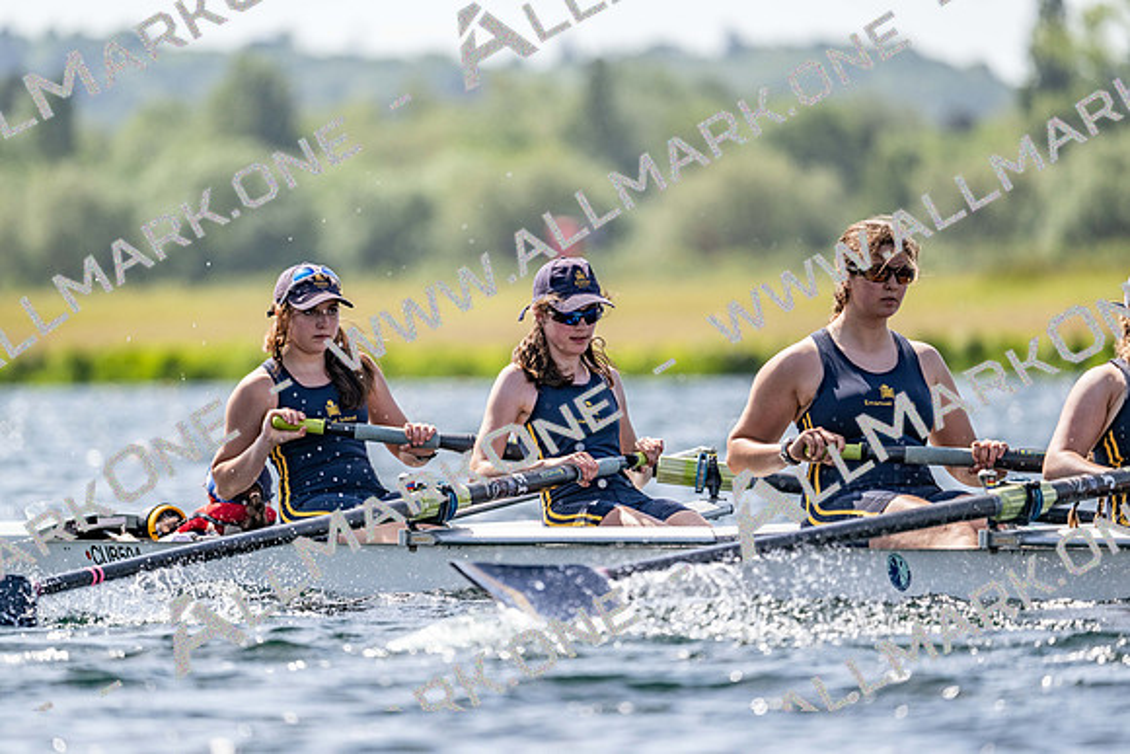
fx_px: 12558
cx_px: 565
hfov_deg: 5.2
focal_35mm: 400
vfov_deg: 3.4
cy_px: 377
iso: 280
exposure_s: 1/2500
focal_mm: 400
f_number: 4.5
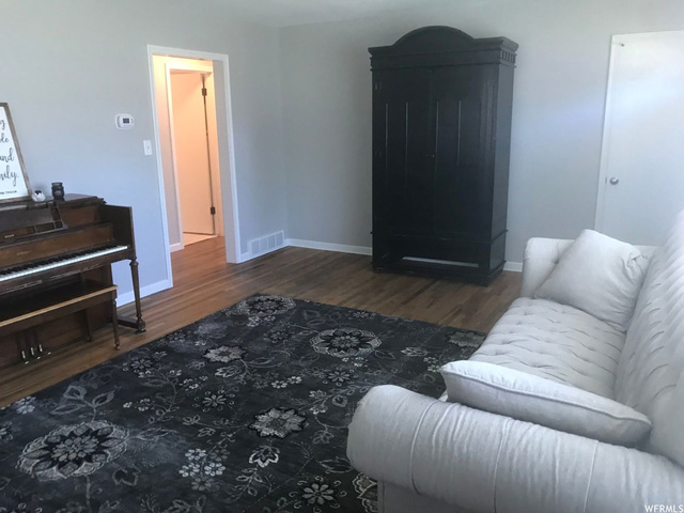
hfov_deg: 63.4
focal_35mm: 28
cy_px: 256
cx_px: 342
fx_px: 553
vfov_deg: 49.7
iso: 40
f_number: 1.8
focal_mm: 3.99
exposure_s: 1/15
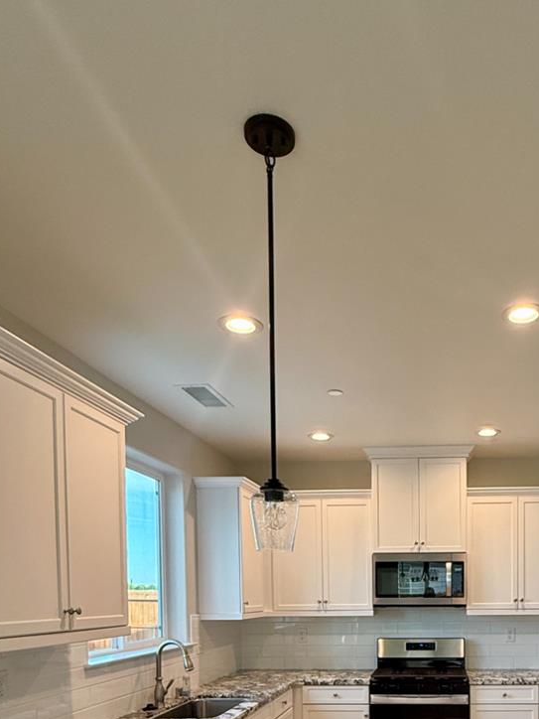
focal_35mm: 29
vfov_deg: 55.3
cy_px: 618
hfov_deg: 46.4
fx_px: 602
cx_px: 408
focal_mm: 2.22
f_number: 2.2
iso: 160
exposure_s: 1/120
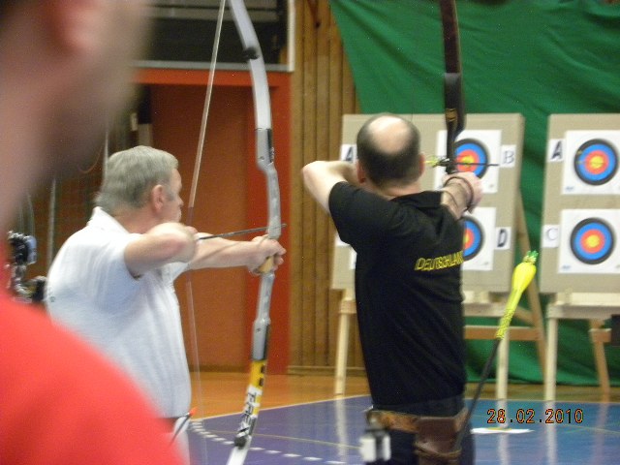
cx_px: 310
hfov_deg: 8.0
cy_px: 232
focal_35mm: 247
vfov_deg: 6.0
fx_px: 4424
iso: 400
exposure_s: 1/12.7
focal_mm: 44
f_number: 4.5
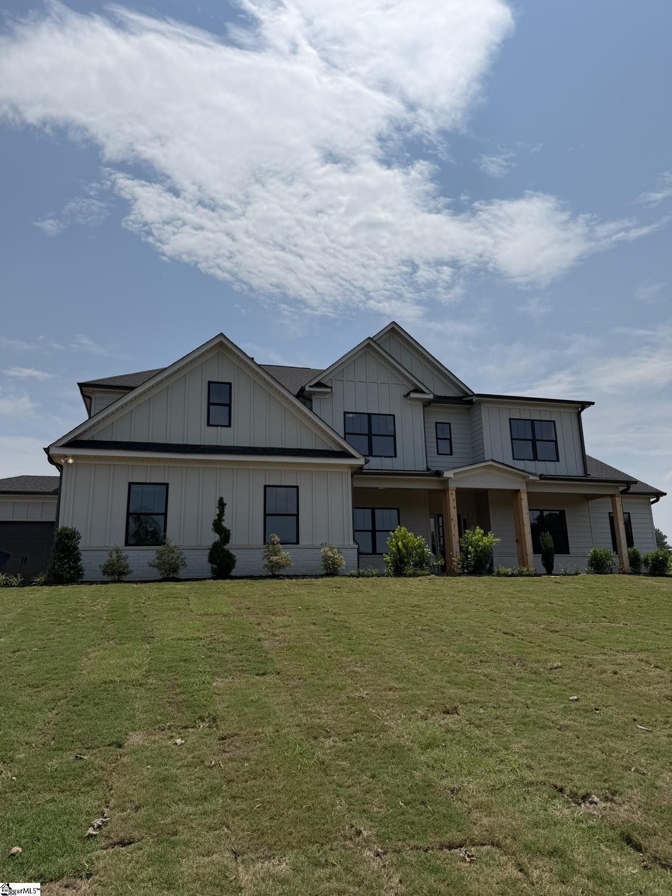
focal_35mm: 24
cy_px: 448
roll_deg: -0.2
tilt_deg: +13.5
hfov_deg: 56.8
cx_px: 336
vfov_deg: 71.6
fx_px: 621
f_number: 1.78
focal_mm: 6.76
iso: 80
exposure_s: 1/14286
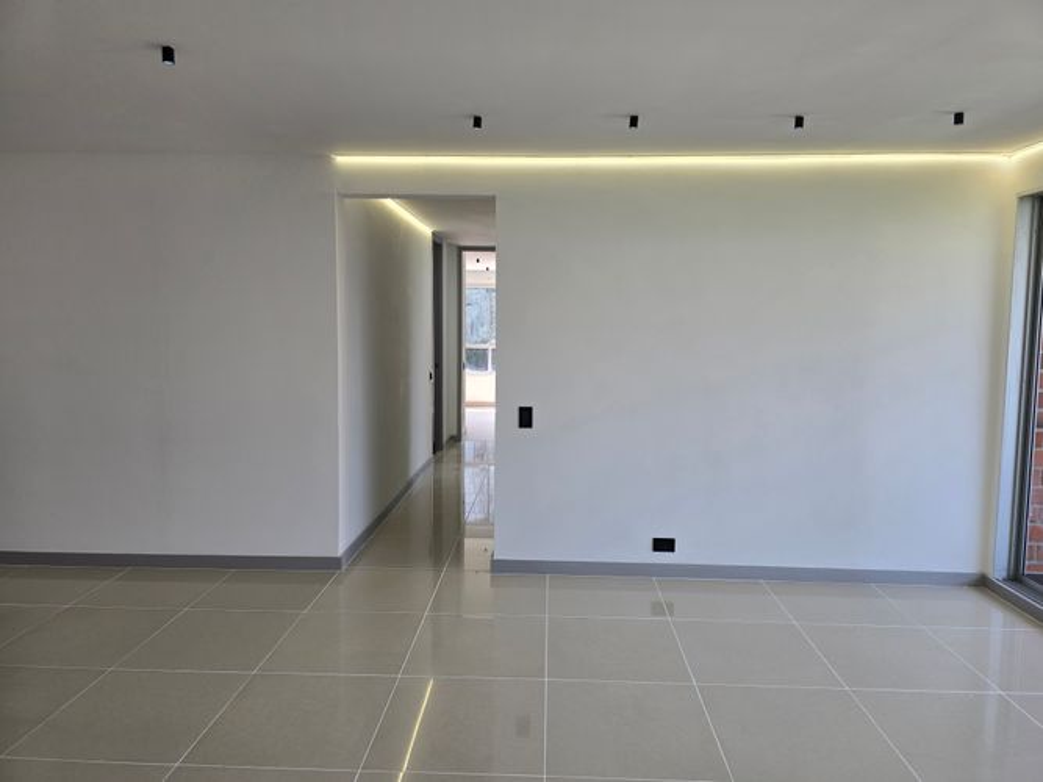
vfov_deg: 58.9
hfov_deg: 73.9
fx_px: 693
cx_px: 522
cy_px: 391
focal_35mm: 23
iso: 32
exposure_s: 1/120
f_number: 1.7
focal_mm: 6.3
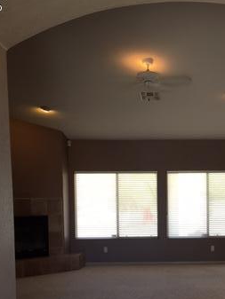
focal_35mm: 55
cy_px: 225
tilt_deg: -1.7
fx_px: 476
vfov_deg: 34.2
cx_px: 193
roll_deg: +0.8
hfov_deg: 25.9
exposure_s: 1/40
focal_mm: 4.15
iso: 25
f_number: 2.2
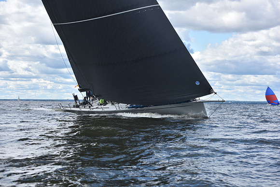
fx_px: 545
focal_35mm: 70
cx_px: 140
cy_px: 94
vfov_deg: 19.5
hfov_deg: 28.8
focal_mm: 70
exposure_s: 1/1000
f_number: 5.6
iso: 250
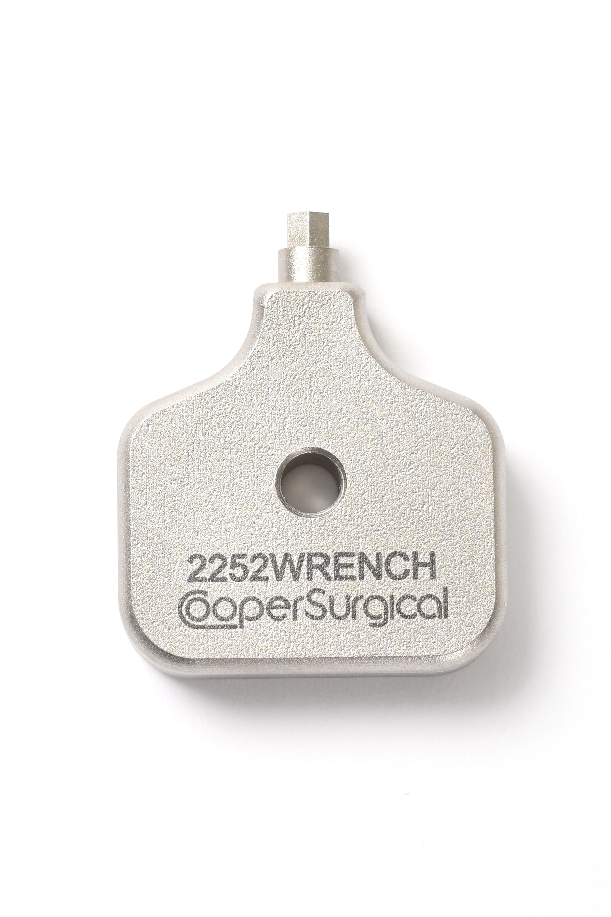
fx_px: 1782
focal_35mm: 70
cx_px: 306
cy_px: 458
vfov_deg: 28.8
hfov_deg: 19.5
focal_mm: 70
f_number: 10
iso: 250
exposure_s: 1/200
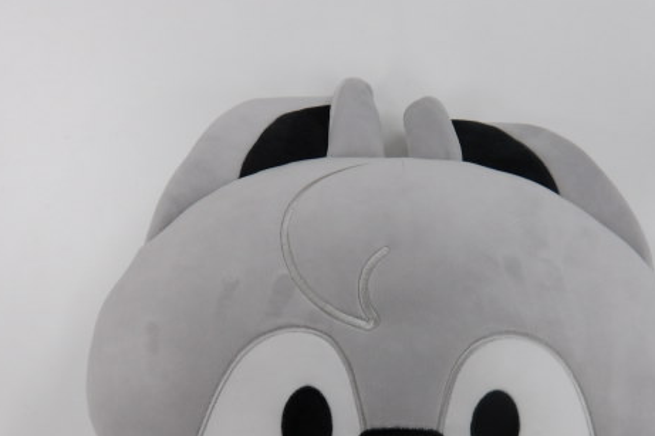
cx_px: 391
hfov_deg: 49.3
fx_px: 709
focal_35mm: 39
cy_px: 337
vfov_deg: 33.4
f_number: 3
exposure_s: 1/60
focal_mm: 4.9
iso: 100
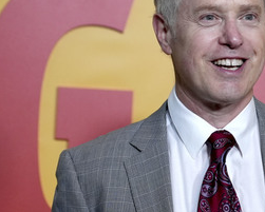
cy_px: 79
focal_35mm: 168
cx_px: 203
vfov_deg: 9.2
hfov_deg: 11.4
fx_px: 1318
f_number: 4.5
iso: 4000
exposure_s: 1/400
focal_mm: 100
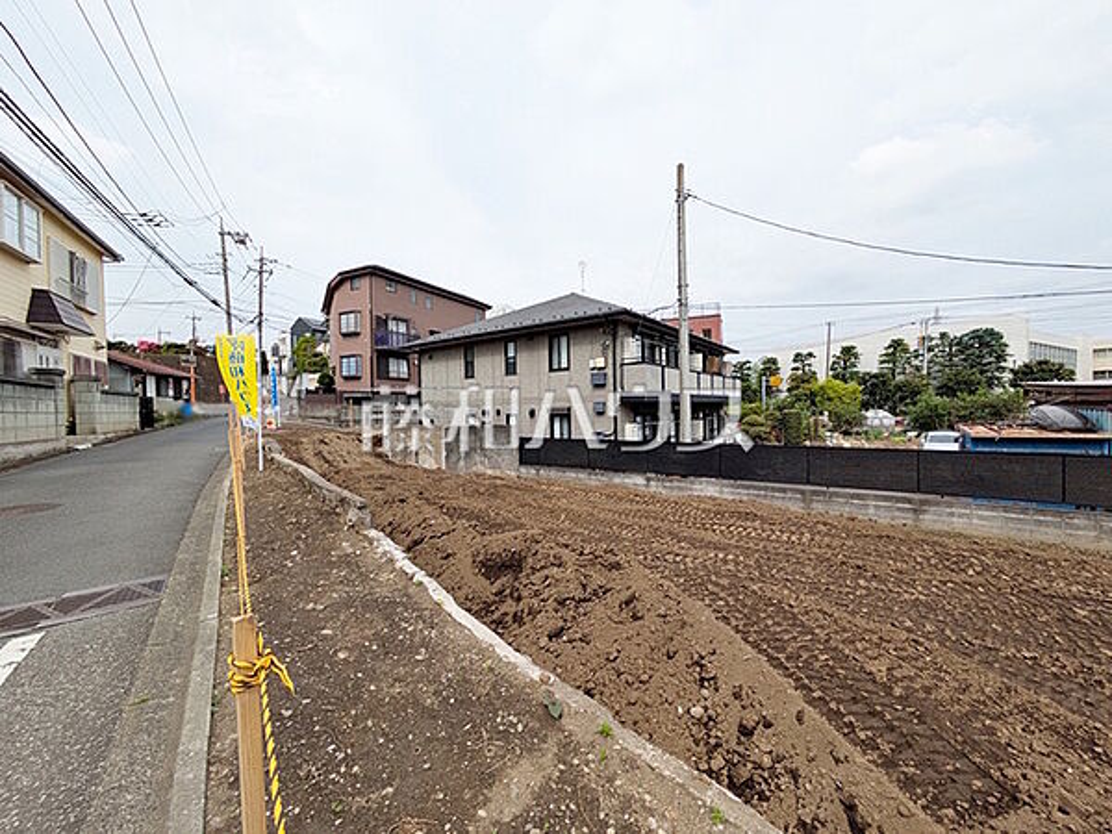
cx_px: 556
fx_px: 450
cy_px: 417
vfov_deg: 85.7
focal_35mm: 14
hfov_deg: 102.1
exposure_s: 1/1689
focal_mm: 1.83
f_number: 2.2
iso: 49
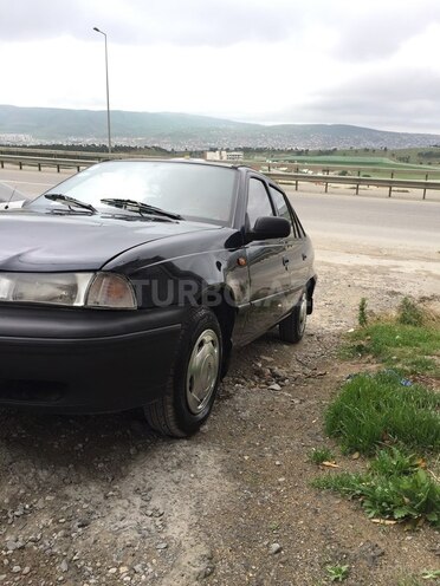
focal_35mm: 29
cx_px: 220
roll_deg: -0.2
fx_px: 491
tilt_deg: -18.0
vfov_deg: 61.7
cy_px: 293
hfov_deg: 48.2
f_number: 2.2
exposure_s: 1/338
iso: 32
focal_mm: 4.15
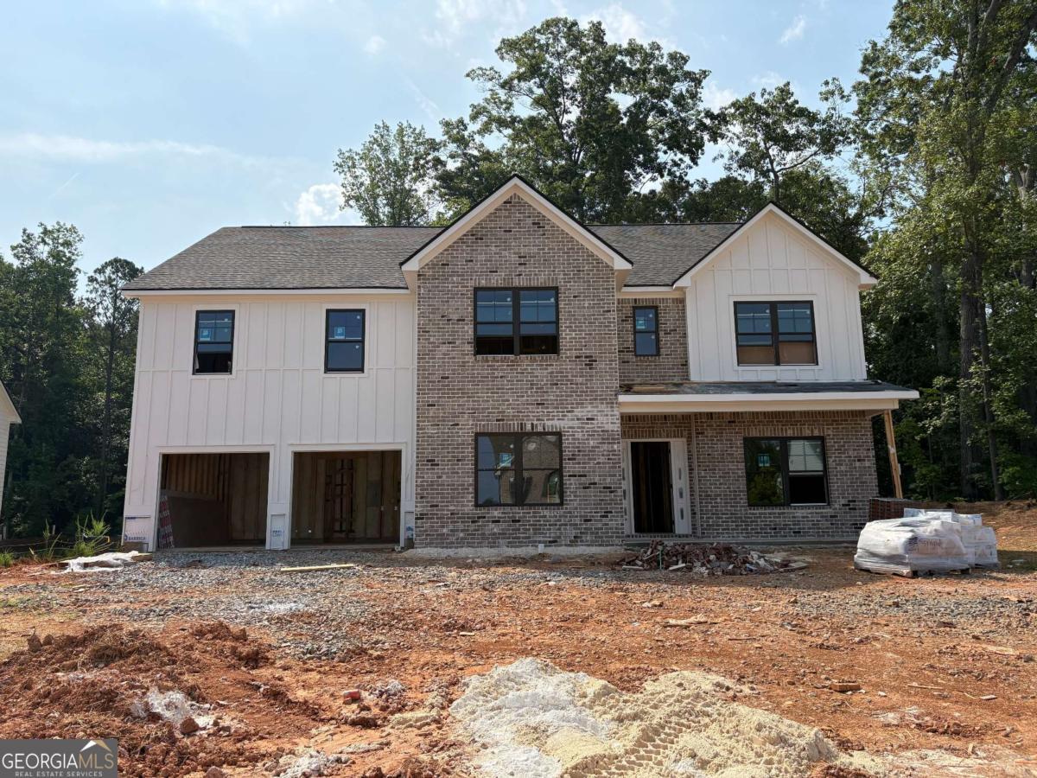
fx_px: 779
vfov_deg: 53.1
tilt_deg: +10.6
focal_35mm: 26
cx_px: 518
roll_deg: +1.4
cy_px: 389
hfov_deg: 67.3
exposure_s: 1/4608
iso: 64
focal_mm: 5.96
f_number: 1.6
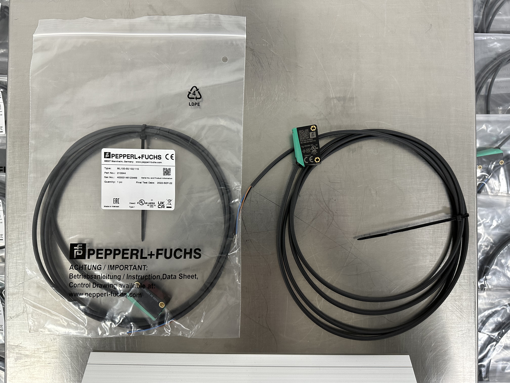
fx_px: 354
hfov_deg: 71.6
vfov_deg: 56.8
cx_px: 255
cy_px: 192
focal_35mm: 24
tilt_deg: -89.7
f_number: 1.78
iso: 200
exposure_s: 1/120
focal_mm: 6.86
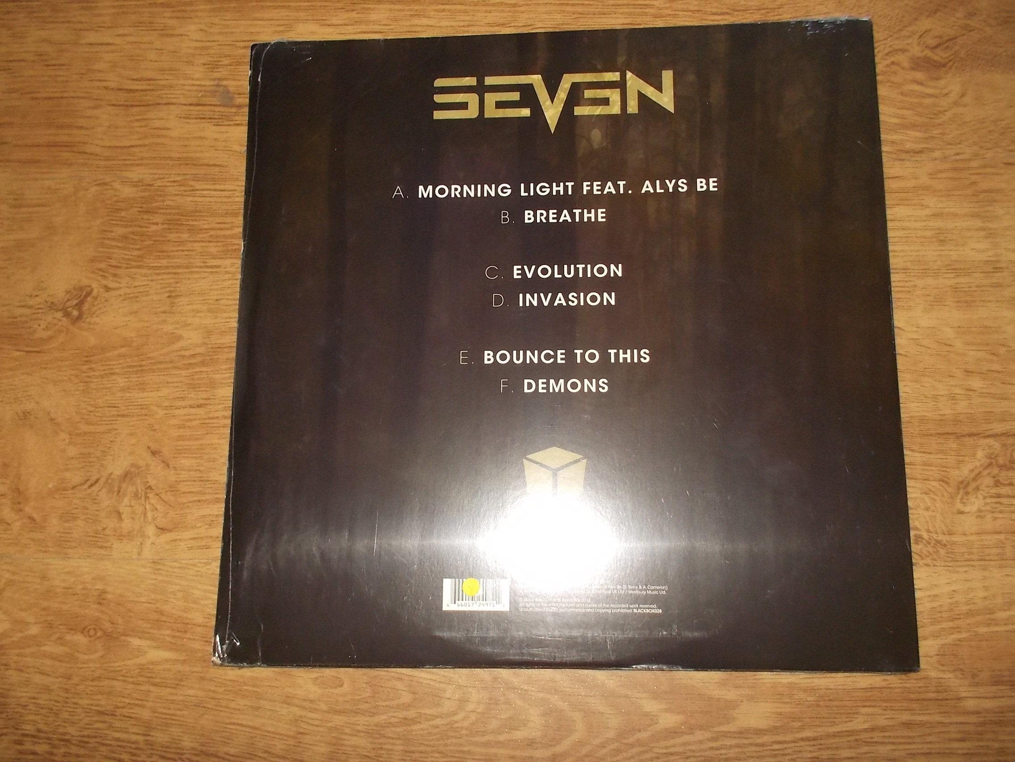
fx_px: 850
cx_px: 508
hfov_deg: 61.7
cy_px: 381
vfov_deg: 48.2
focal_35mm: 29
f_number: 3.3
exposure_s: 1/30
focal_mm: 4.1
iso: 200
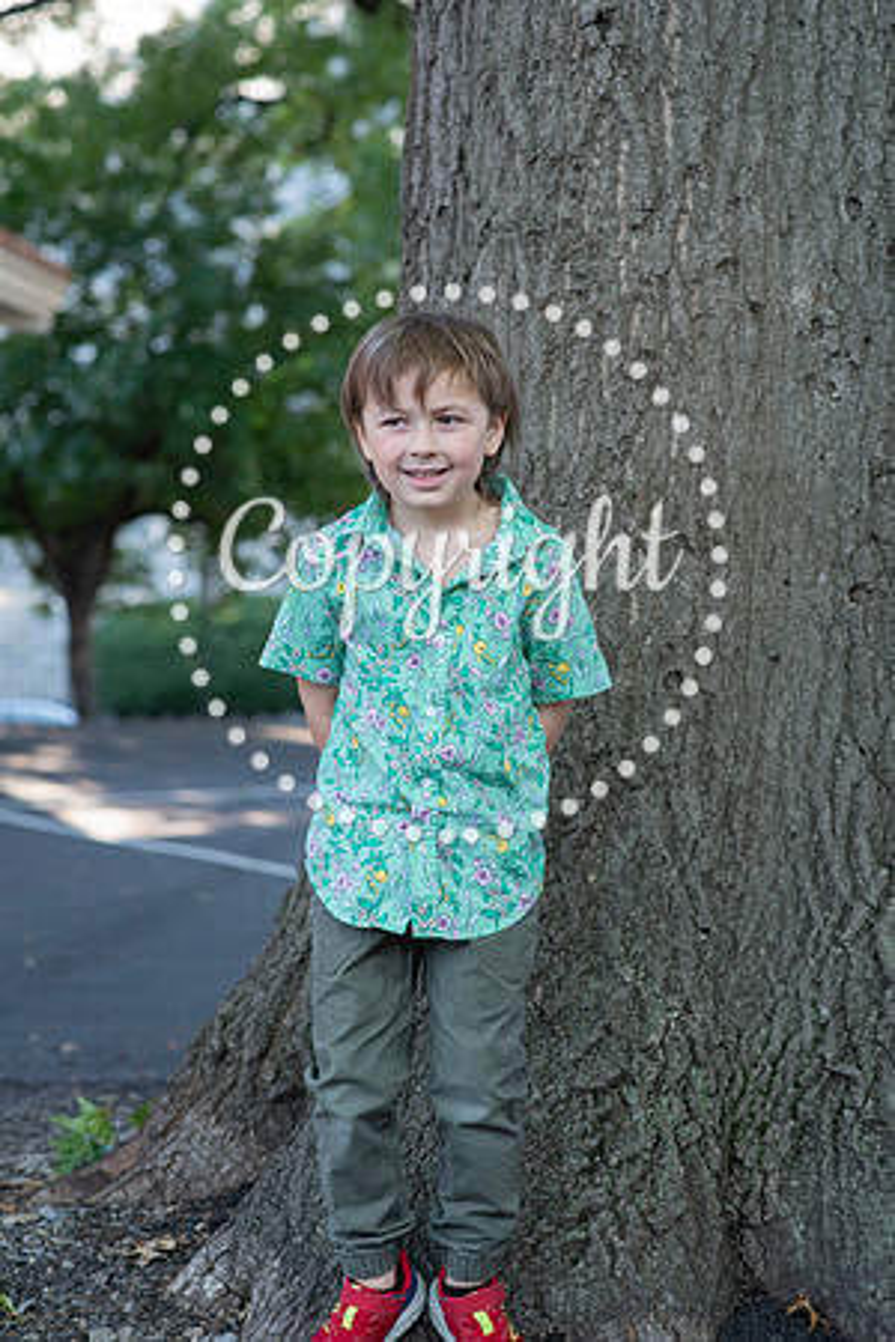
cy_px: 671
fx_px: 3170
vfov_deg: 23.9
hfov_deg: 16.1
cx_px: 448
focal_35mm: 85
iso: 800
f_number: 4.5
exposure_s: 1/250
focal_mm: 85
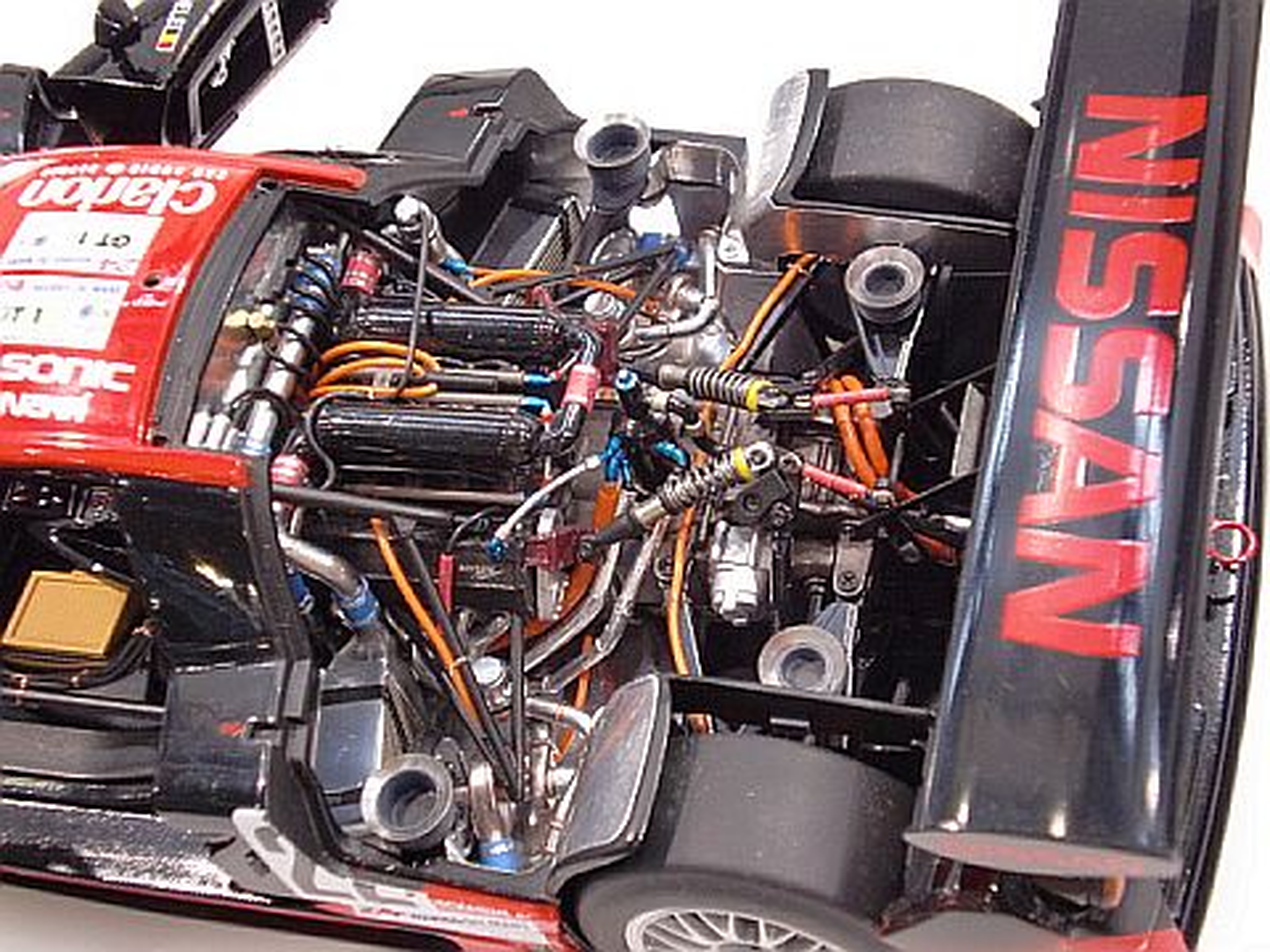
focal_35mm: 56
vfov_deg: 26.1
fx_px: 2055
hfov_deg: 34.3
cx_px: 635
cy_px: 476
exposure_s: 1/60
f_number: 3.7
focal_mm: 9.3
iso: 320
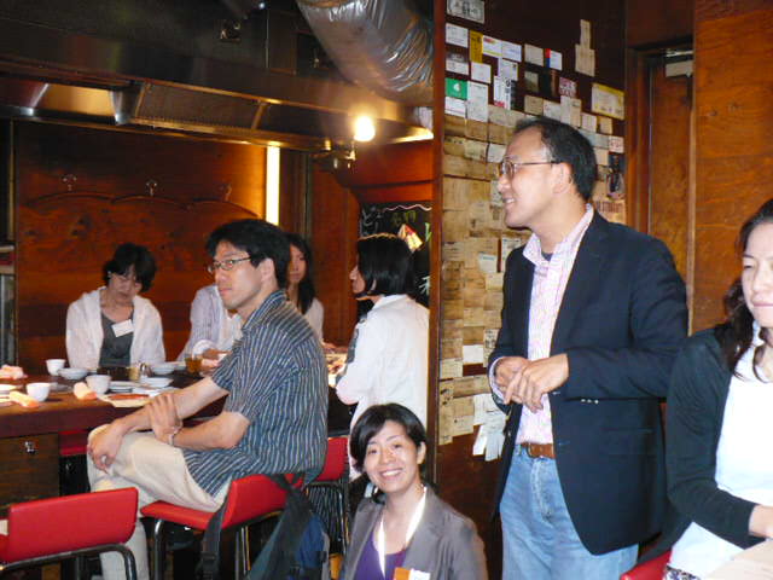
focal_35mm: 37
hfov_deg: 50.1
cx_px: 386
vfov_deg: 38.7
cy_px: 290
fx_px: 826
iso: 320
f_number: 2.8
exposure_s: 1/30
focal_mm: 6.1
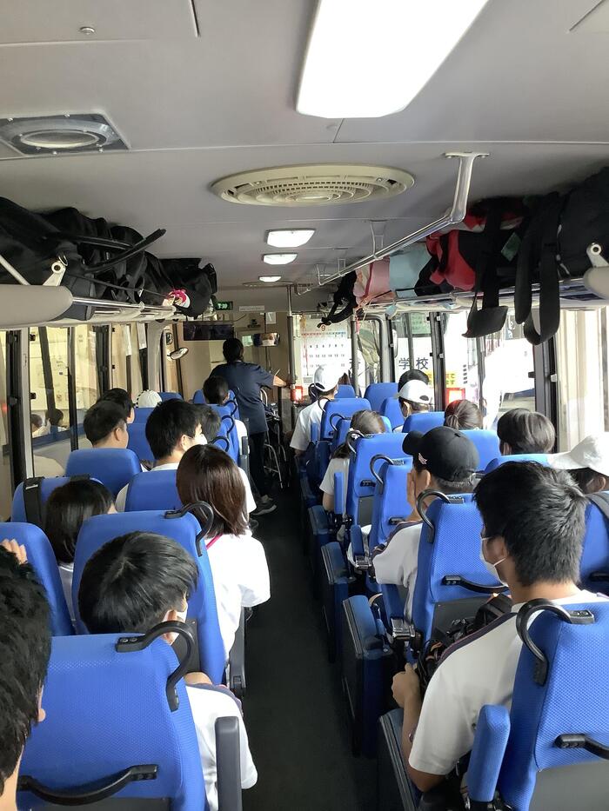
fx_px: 727
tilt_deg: -7.2
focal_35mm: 31
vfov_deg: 58.3
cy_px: 406
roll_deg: +4.8
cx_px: 304
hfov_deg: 45.5
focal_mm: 3.3
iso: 250
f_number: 2.4
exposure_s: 1/60
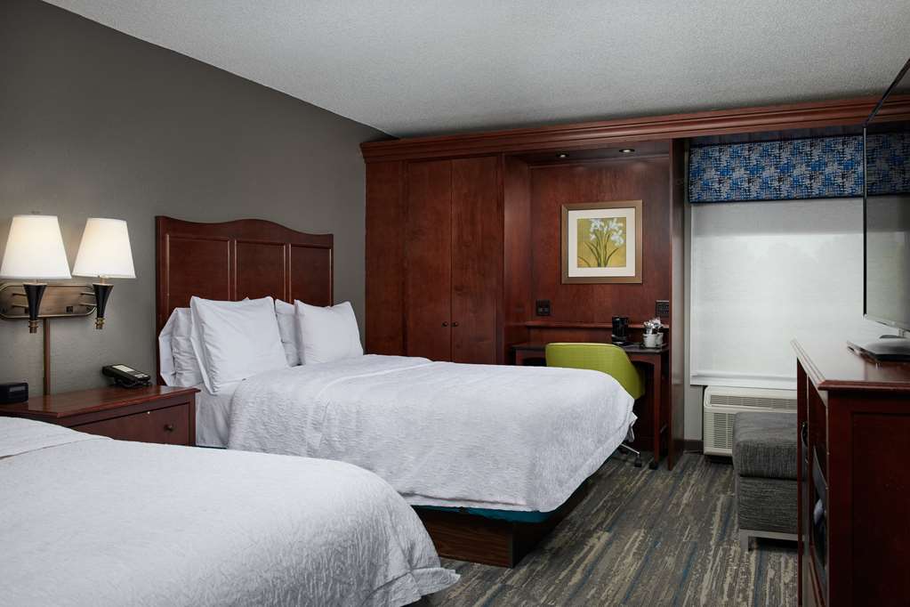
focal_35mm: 29
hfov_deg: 63.7
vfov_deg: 45.0
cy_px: 304
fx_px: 733
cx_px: 455
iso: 200
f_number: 8
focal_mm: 29
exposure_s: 1/250
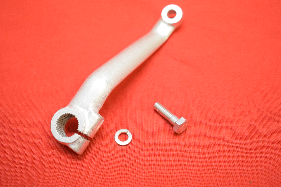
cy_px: 86
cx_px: 139
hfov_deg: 33.9
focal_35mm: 59
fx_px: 461
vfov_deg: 23.0
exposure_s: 1/125
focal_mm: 36
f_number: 5
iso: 2500
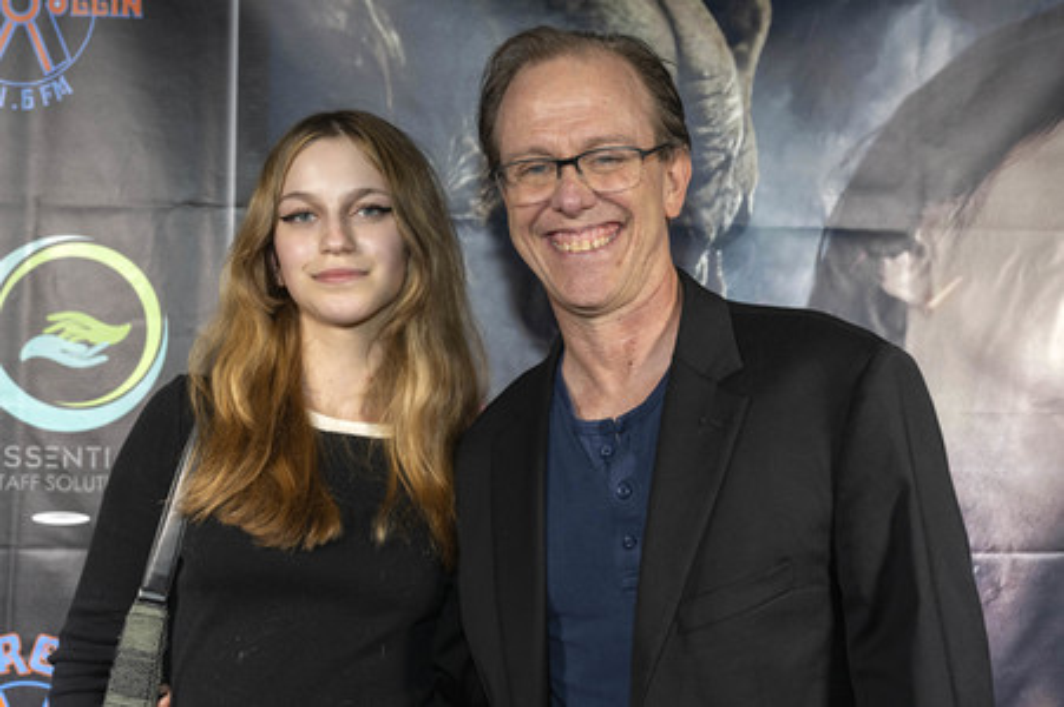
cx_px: 532
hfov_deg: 37.5
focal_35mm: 53
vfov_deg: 25.5
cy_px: 354
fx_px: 1565
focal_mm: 53
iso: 800
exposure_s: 1/200
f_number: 5.6
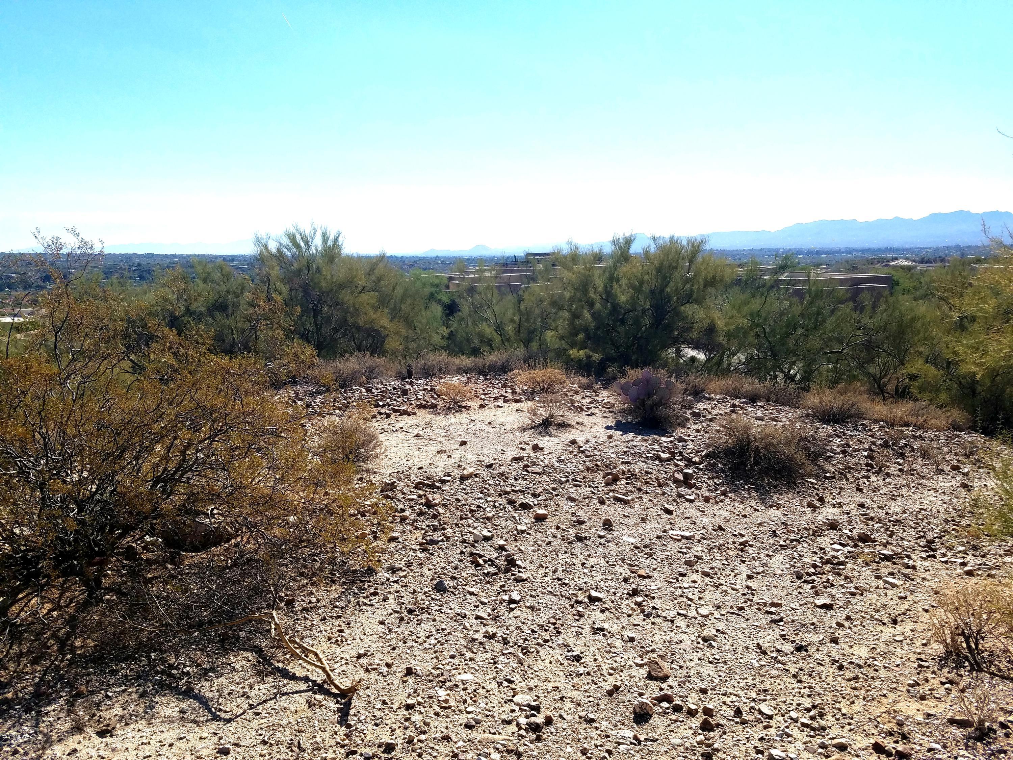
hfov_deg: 67.3
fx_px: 761
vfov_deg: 53.1
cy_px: 380
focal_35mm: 26
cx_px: 506
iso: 50
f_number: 1.7
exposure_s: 1/3832
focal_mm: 4.2
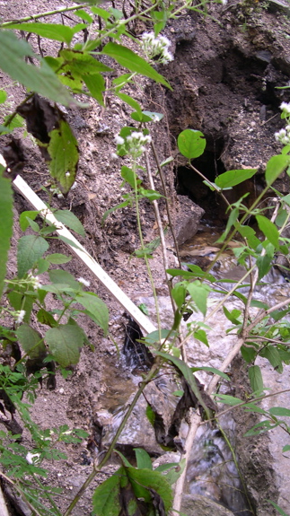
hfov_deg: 24.8
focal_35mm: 48
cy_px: 255
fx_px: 657
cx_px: 189
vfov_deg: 42.9
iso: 100
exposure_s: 1/58.3
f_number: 2.8
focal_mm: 8
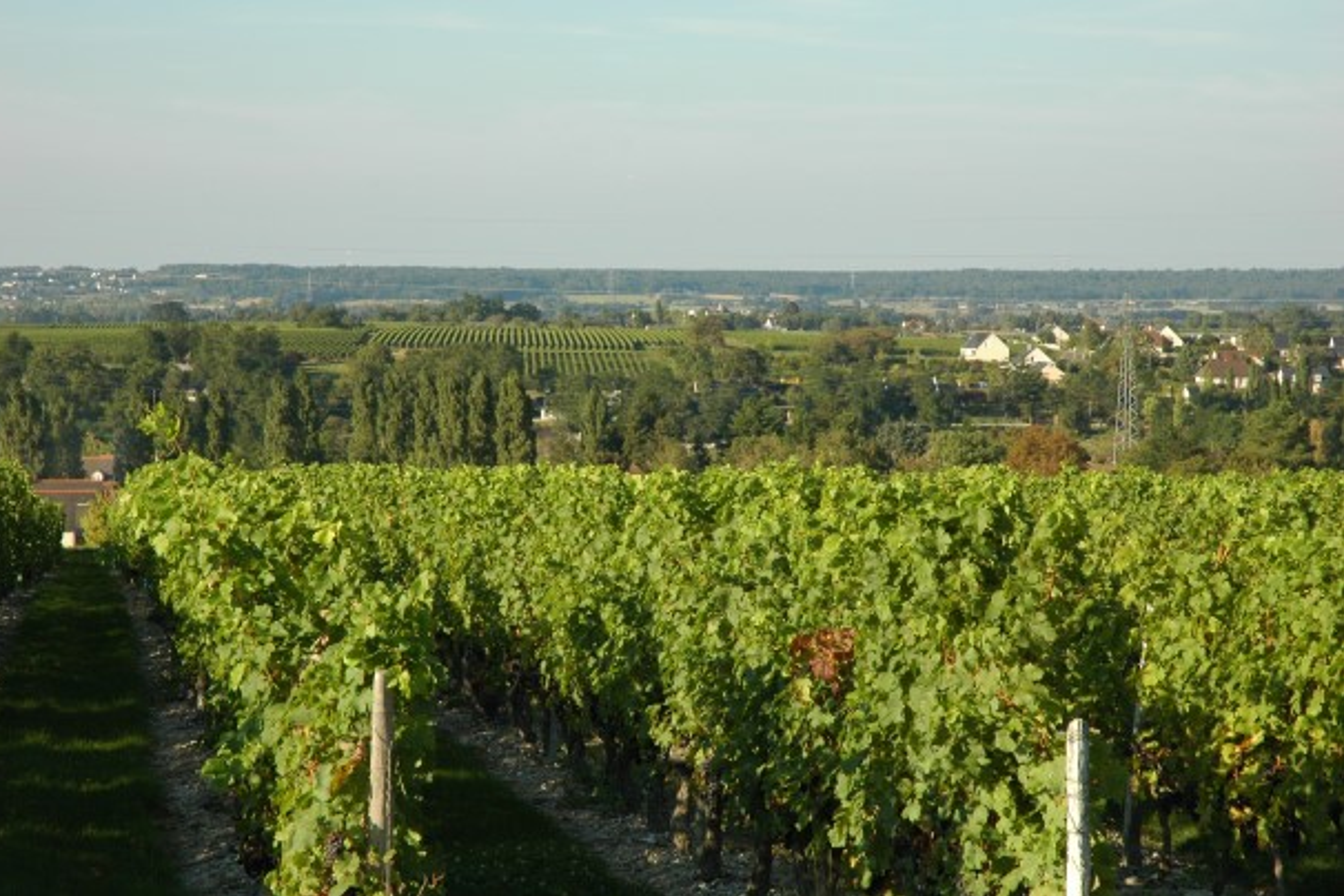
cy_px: 449
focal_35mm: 106
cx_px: 668
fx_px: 3957
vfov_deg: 12.9
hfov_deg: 19.3
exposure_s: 1/250
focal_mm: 70
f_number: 9.5
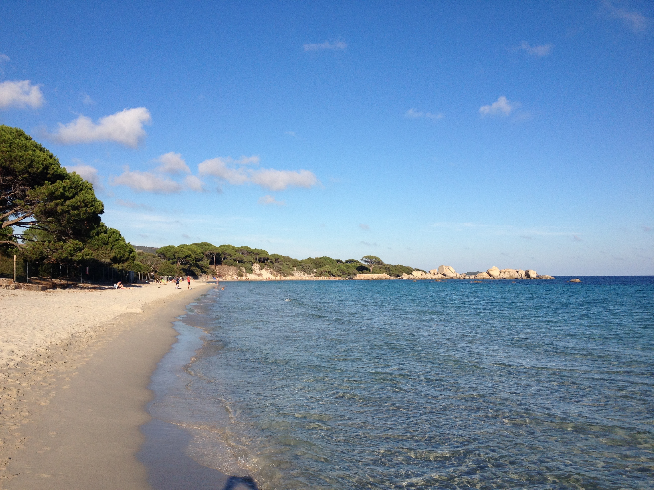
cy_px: 245
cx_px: 327
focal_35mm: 35
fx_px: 661
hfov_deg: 52.6
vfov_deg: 40.7
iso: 64
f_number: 2.4
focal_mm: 4.28
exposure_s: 1/2123
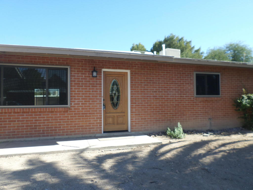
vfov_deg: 54.9
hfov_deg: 69.4
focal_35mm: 25
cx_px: 126
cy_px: 95
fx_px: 183
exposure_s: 1/500
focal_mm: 4.5
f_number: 2.5
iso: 80
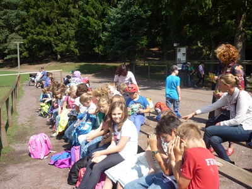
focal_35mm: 33
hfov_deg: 55.4
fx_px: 240
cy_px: 94
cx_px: 126
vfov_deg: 42.9
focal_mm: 5.5
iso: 100
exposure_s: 1/125
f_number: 8
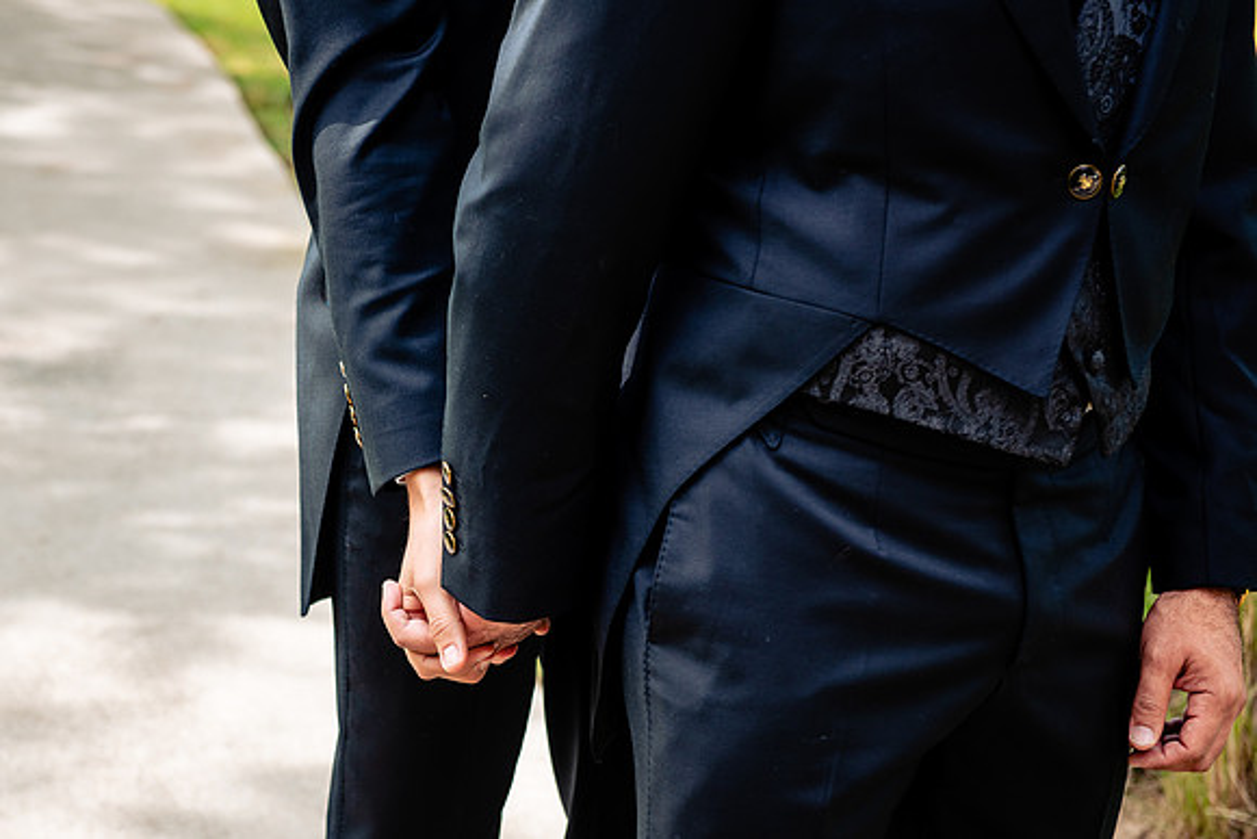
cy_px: 531
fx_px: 3094
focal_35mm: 89
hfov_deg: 22.9
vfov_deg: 15.4
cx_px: 462
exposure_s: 1/250
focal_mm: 70
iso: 200
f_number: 4.5
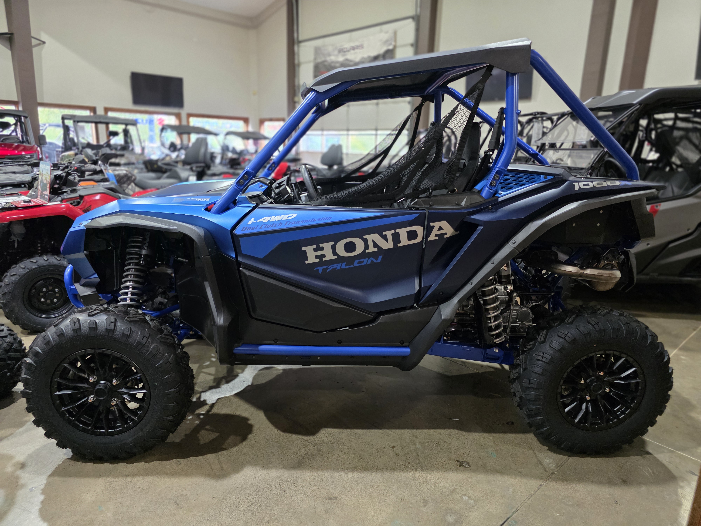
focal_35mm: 23
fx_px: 466
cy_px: 263
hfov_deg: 73.9
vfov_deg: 58.9
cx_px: 350
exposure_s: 1/120
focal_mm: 6.3
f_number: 1.7
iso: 800
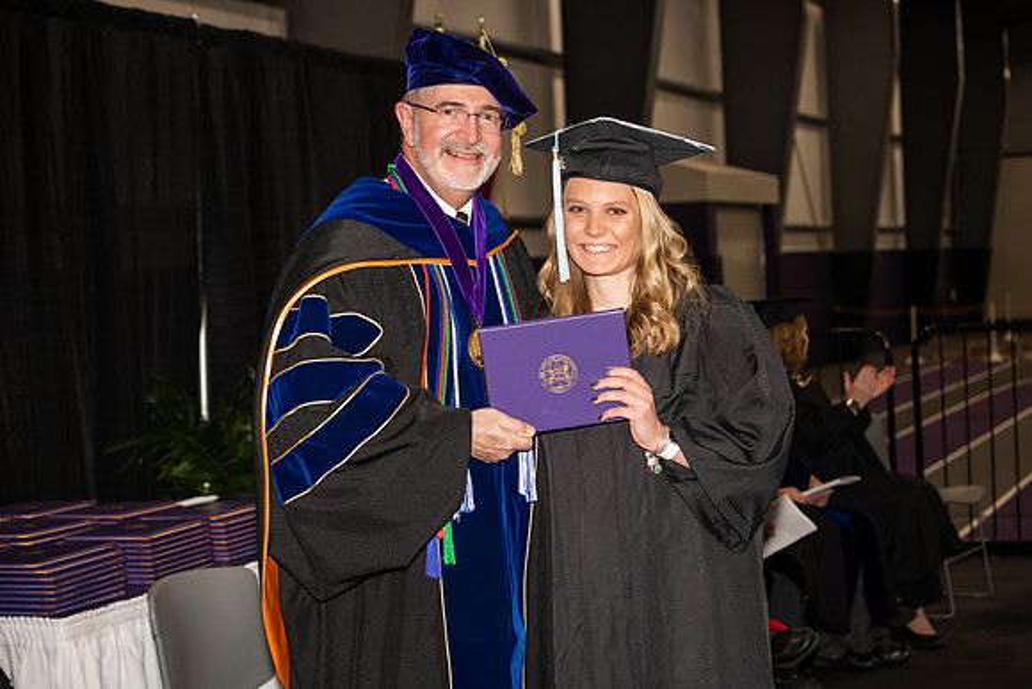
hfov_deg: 28.8
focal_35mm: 70
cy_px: 344
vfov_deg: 19.5
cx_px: 516
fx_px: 2007
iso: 1000
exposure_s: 1/200
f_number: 5.6
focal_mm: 70
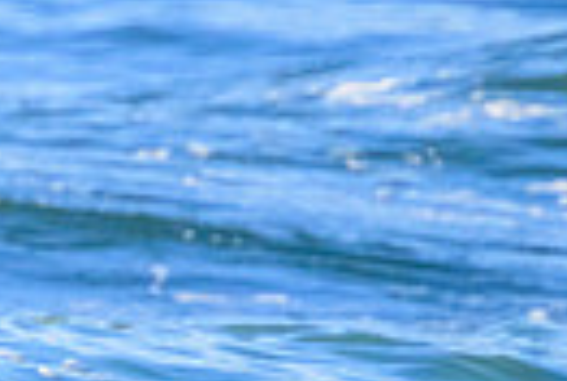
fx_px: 55835
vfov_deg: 0.4
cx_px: -476
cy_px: 344
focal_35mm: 3537
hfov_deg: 0.6
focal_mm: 800
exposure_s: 1/2000
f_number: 11
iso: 2200
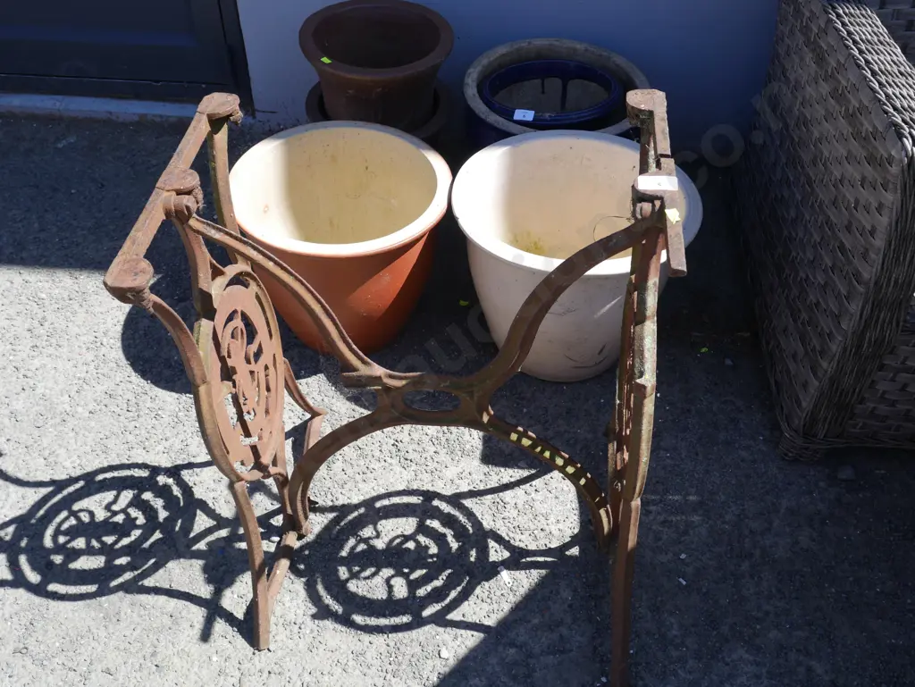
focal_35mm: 32
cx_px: 458
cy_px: 344
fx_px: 846
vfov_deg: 44.2
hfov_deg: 56.8
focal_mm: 16
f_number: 7.1
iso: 200
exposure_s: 1/320
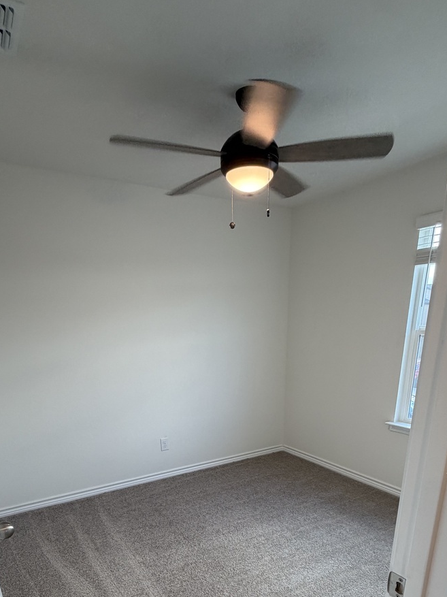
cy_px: 462
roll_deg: +0.4
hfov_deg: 58.8
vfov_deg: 68.2
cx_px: 223
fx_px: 396
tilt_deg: -19.1
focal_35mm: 23
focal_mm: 2.22
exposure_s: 1/120
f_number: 2.2
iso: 125
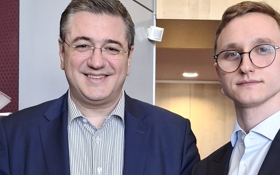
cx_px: 169
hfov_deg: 27.4
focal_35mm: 75
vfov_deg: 17.1
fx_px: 572
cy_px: 161
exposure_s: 1/100
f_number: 1.8
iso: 250
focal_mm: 5.54
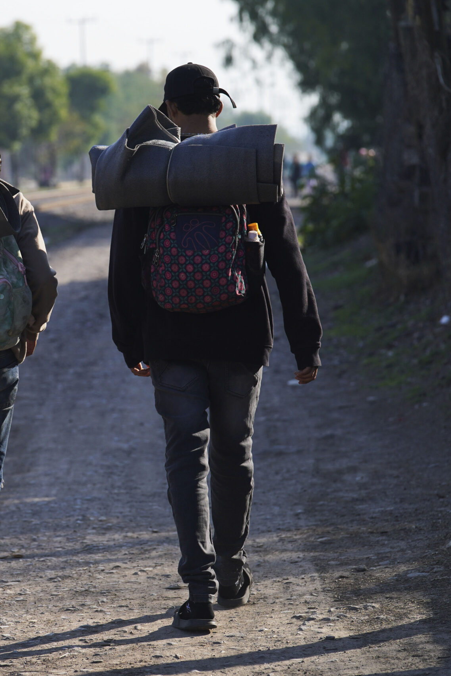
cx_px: -26
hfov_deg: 6.9
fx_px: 3701
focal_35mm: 197
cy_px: 337
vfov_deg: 10.4
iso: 200
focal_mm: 131
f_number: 5
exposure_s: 1/1000
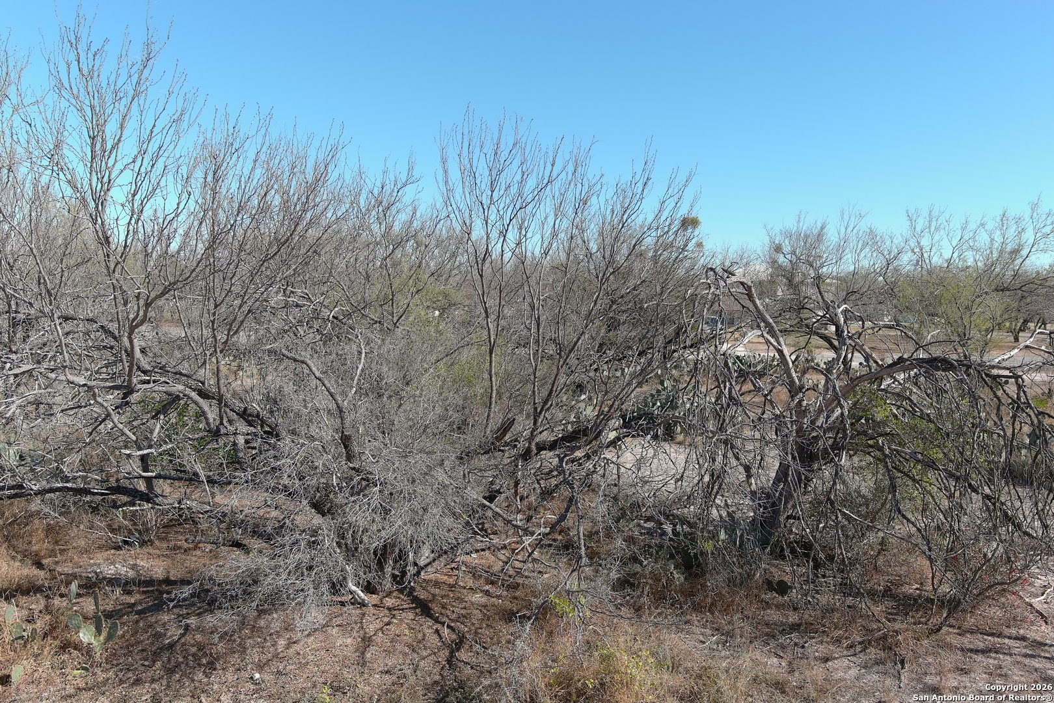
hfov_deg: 63.7
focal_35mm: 29
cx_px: 527
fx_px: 849
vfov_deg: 45.0
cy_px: 352
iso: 100
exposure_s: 1/800
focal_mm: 10.57
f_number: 2.8
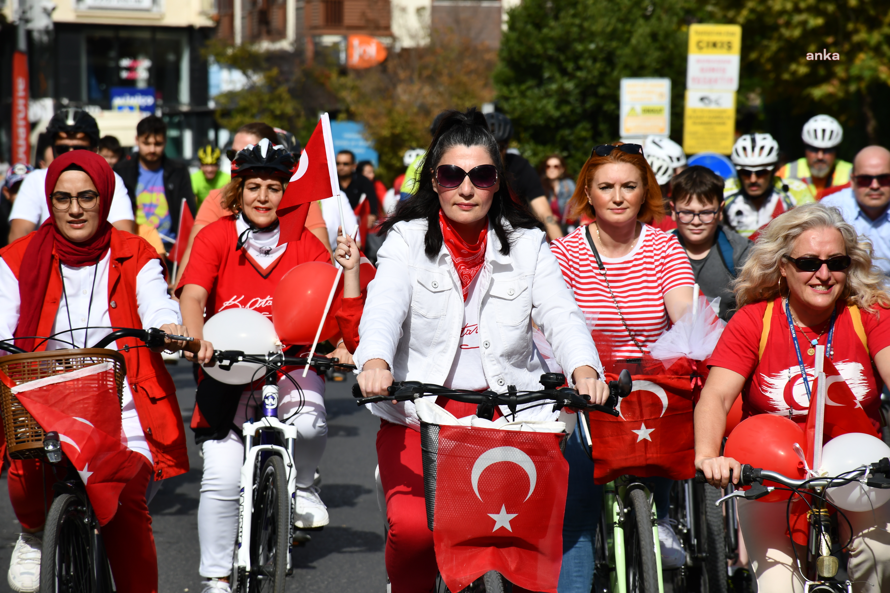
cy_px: 296
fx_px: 5191
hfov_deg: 9.8
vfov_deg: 6.5
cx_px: 445
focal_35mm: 210
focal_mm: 140
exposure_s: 1/500
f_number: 8
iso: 100
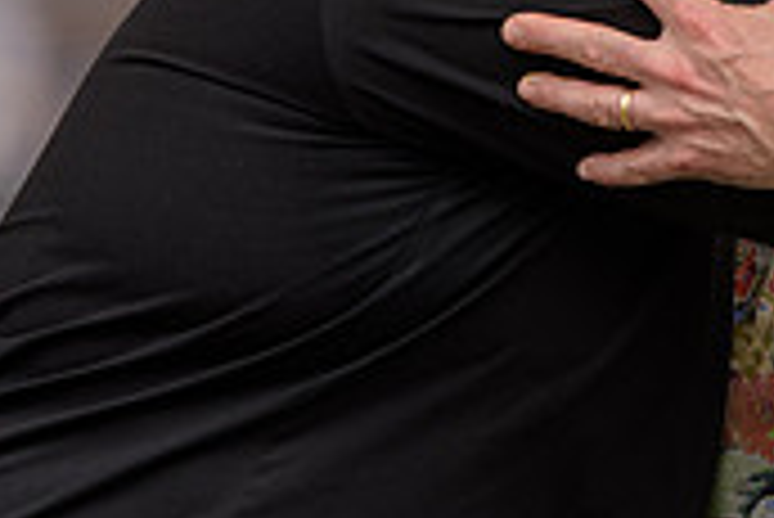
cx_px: 1008
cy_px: -115
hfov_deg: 4.9
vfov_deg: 3.3
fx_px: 9080
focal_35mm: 422
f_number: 3.2
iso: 250
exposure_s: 1/800
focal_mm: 125
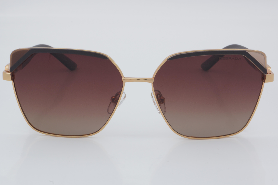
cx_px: 139
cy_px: 92
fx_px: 637
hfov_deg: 24.6
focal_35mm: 82
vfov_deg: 16.6
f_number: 32
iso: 100
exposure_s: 1/4
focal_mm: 55
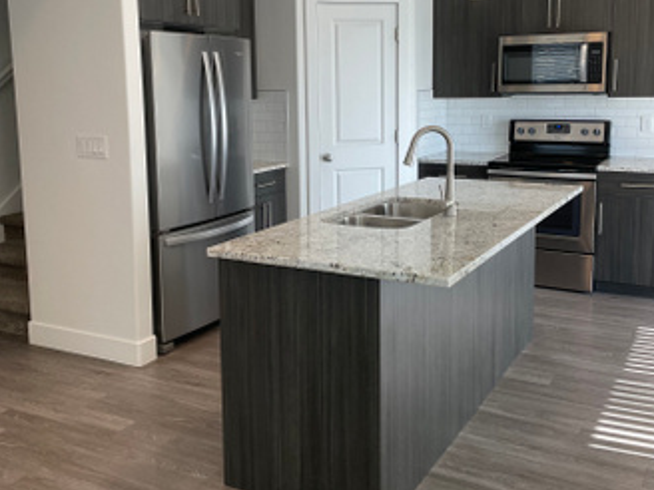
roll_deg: -0.1
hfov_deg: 49.0
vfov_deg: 37.5
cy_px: 191
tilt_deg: -7.2
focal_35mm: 38
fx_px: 718
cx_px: 341
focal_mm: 4.2
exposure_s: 1/120
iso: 50
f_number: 1.6
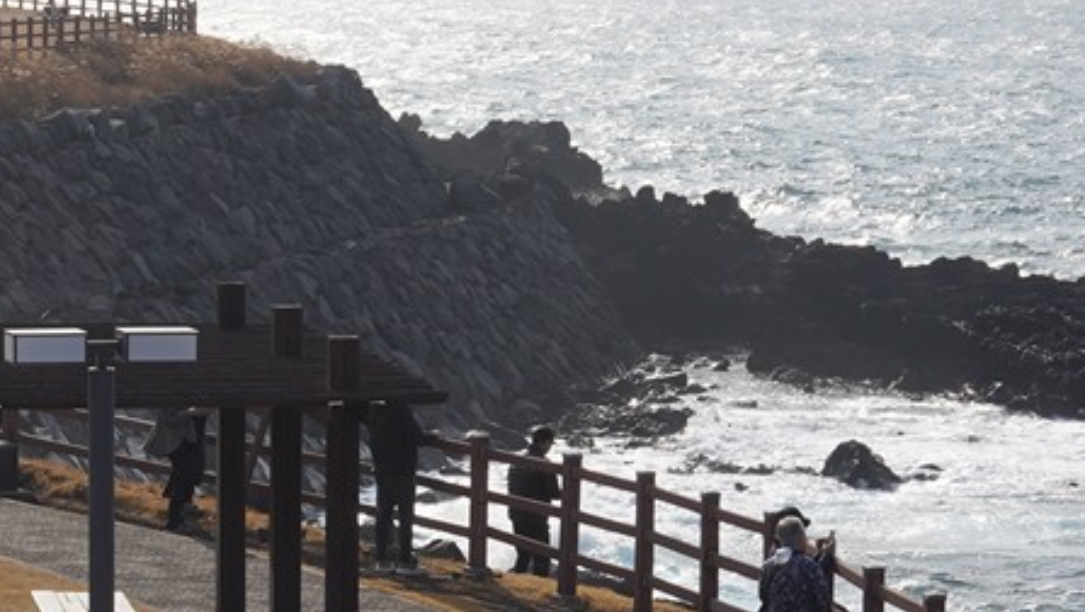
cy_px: 517
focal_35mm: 164
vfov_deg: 7.4
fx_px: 4721
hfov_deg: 12.9
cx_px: -66
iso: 100
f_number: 14
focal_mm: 35
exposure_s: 1/100
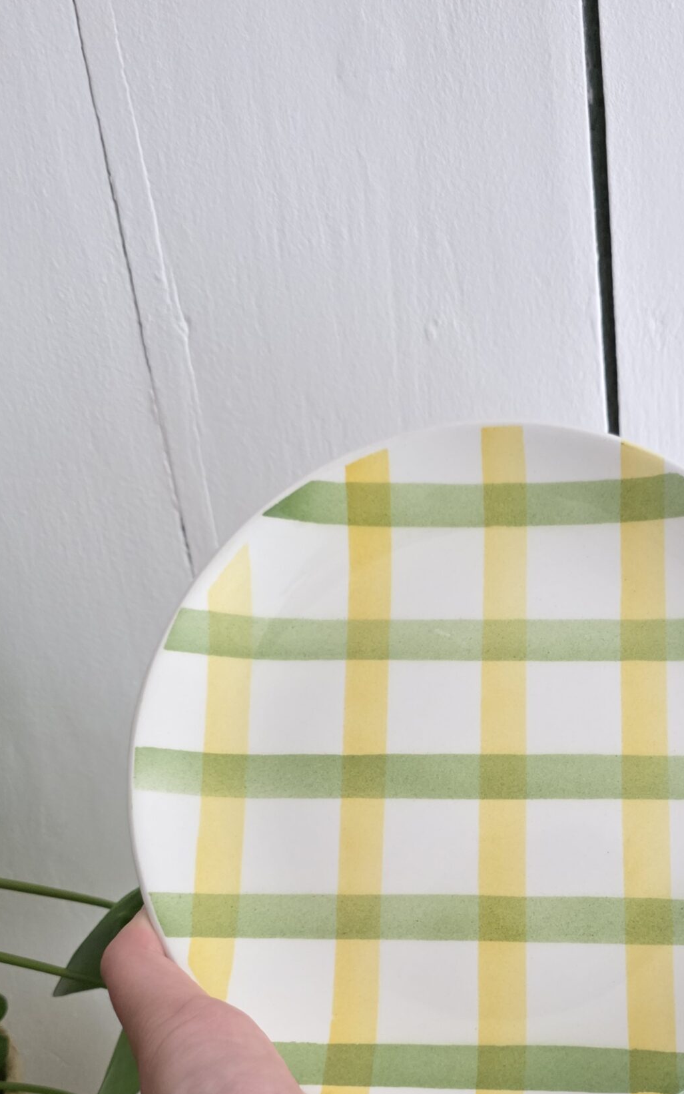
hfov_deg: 33.0
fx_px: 1133
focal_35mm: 38
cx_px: 508
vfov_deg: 50.4
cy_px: 752
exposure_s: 1/60
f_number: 1.7
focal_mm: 6.3
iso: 1600
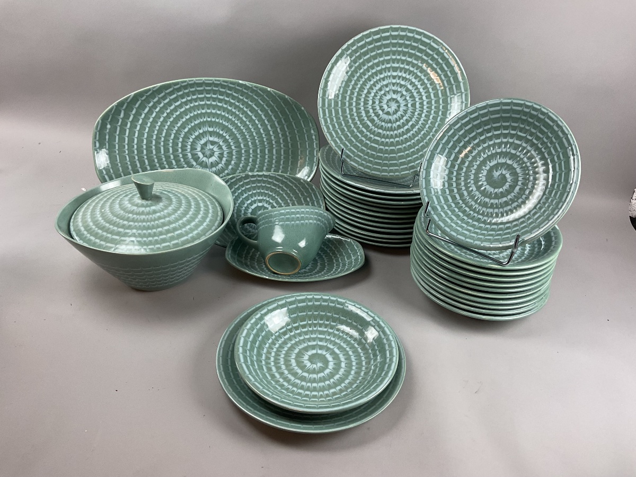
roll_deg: -3.2
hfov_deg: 61.7
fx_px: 533
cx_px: 318
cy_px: 238
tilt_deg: -34.1
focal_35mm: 29
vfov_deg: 48.2
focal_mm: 3
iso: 50
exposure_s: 1/100
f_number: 1.8
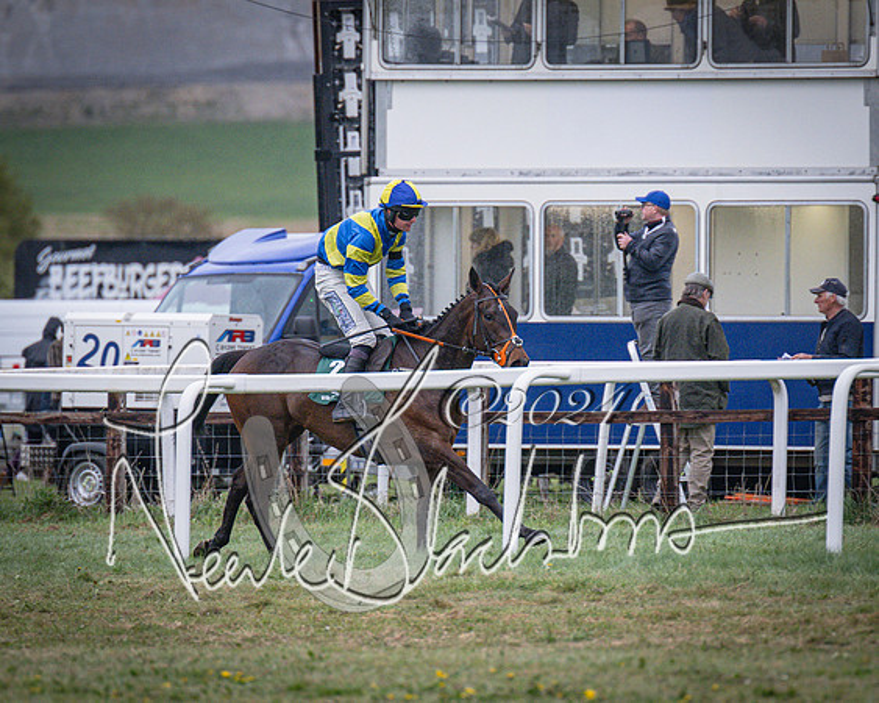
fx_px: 14299
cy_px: 346
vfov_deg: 2.8
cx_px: 518
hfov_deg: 3.5
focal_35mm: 550
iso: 1600
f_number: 4
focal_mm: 280
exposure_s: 1/1000
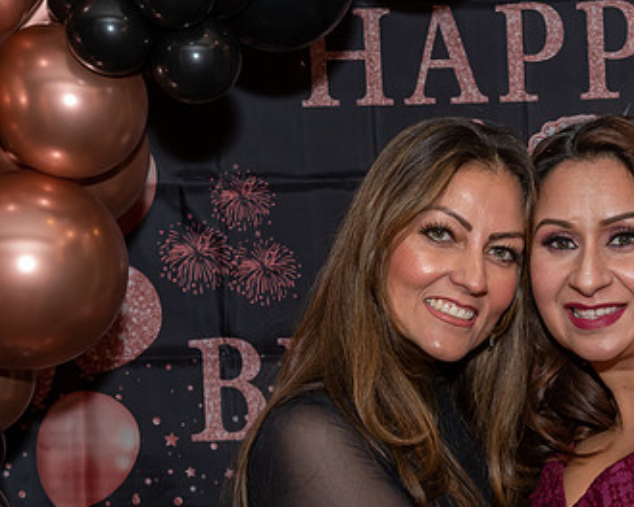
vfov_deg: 12.8
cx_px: 593
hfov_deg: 15.8
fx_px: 2252
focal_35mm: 120
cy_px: 419
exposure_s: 1/250
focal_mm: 40
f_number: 9
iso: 640
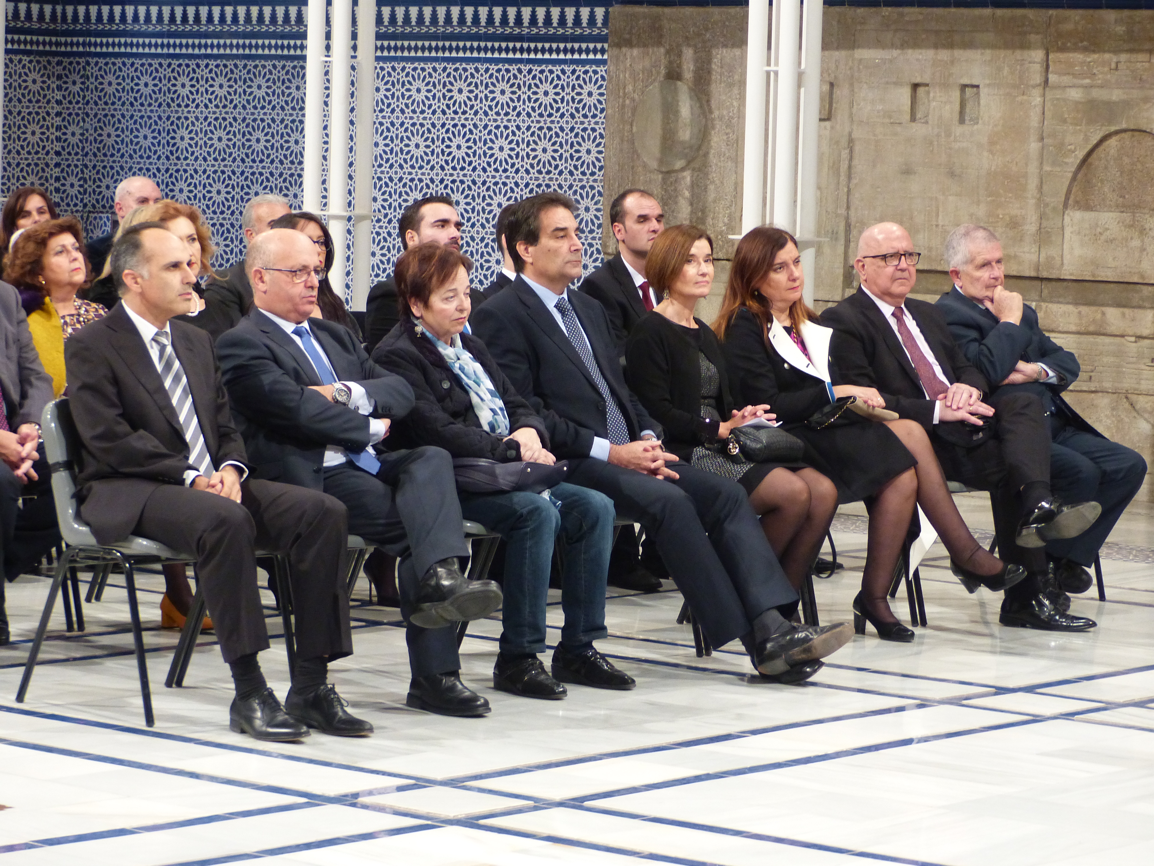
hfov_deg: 17.0
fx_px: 3867
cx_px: 577
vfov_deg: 12.8
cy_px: 433
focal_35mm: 116
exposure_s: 1/15
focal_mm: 20.9
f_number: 2.8
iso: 400
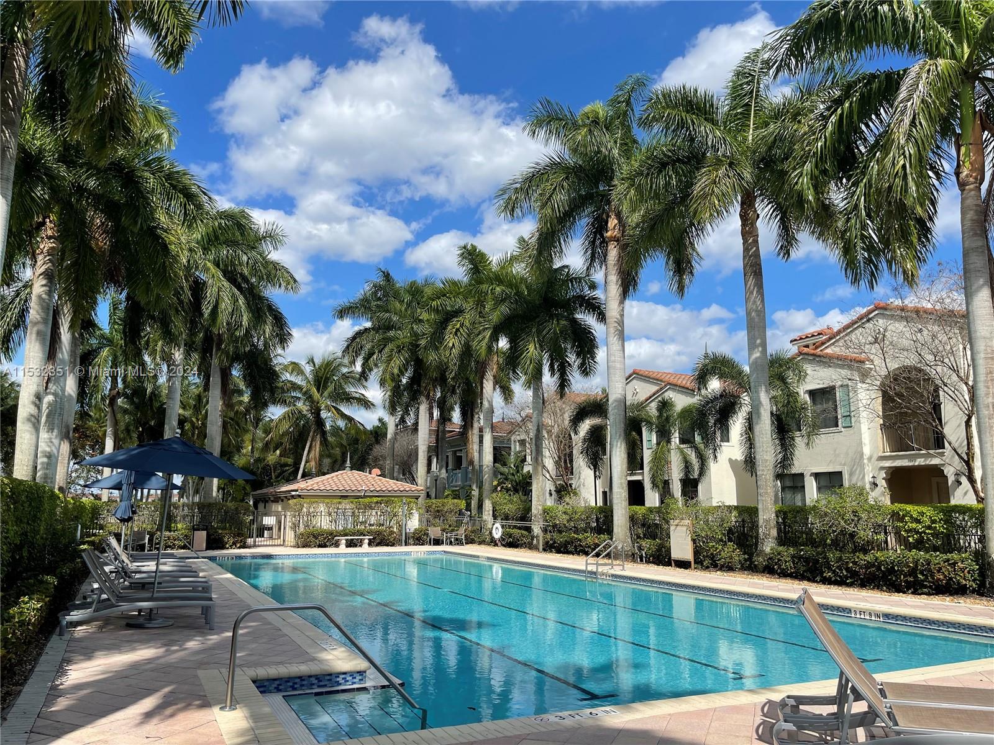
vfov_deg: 54.9
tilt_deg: +10.8
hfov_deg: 69.4
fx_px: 718
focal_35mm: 25
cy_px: 372
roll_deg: -0.4
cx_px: 497
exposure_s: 1/4202
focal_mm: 5.1
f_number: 1.6
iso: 32
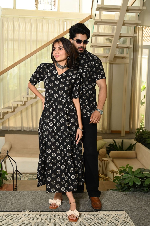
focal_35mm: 38
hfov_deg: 35.0
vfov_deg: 50.7
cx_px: 75
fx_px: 238
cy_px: 113
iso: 320
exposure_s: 1/160
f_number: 4.5
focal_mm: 38
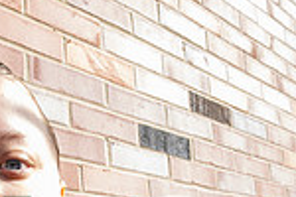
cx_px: 63
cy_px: 289
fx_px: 444
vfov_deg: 21.4
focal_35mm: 54
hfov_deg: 35.8
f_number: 4.5
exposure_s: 1/500
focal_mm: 14
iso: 320
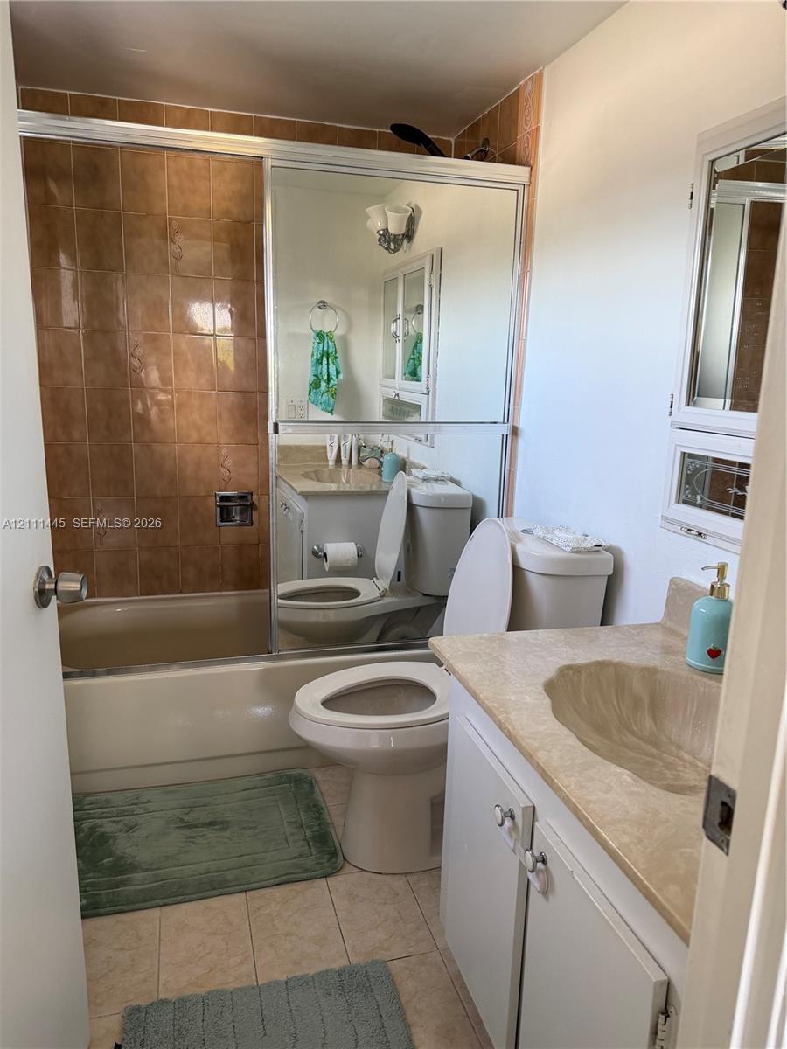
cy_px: 524
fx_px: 728
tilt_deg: -11.9
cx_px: 394
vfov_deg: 71.6
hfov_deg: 56.8
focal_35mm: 24
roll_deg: -1.8
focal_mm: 6.76
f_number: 1.78
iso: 200
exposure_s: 1/120
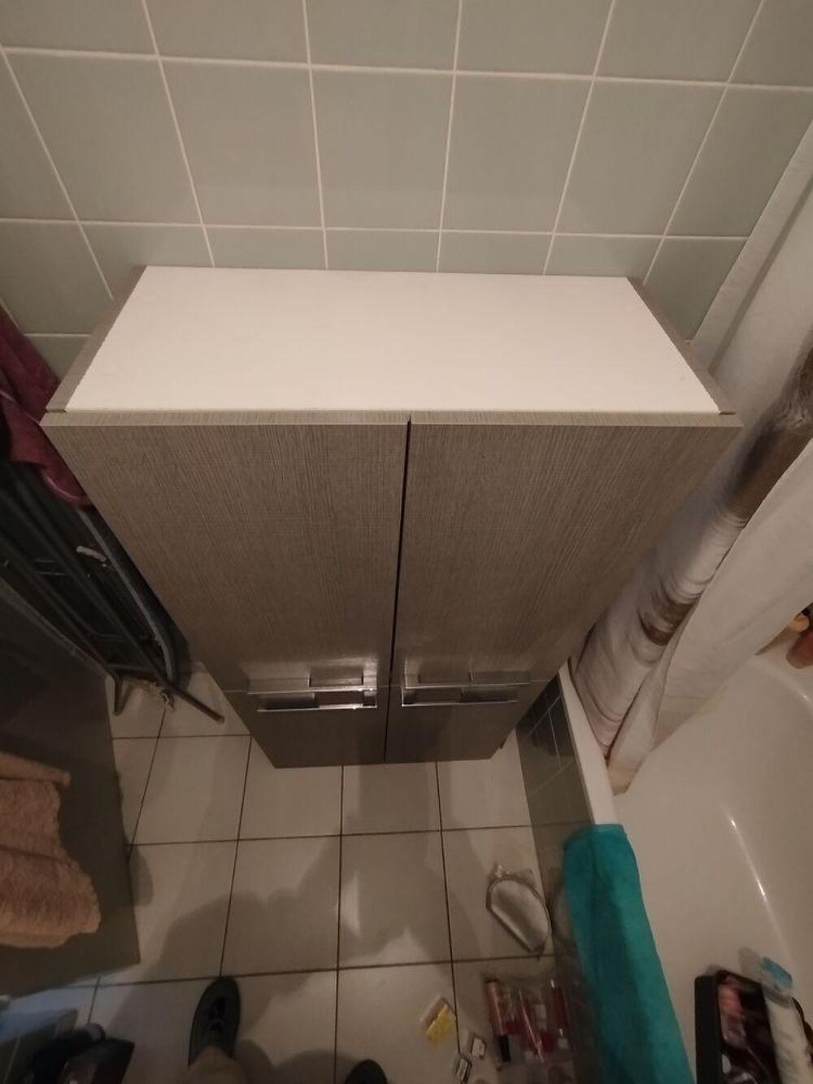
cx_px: 406
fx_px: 470
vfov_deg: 98.2
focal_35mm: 15
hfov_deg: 81.8
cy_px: 542
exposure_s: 1/25
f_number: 2.2
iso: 400
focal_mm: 1.65
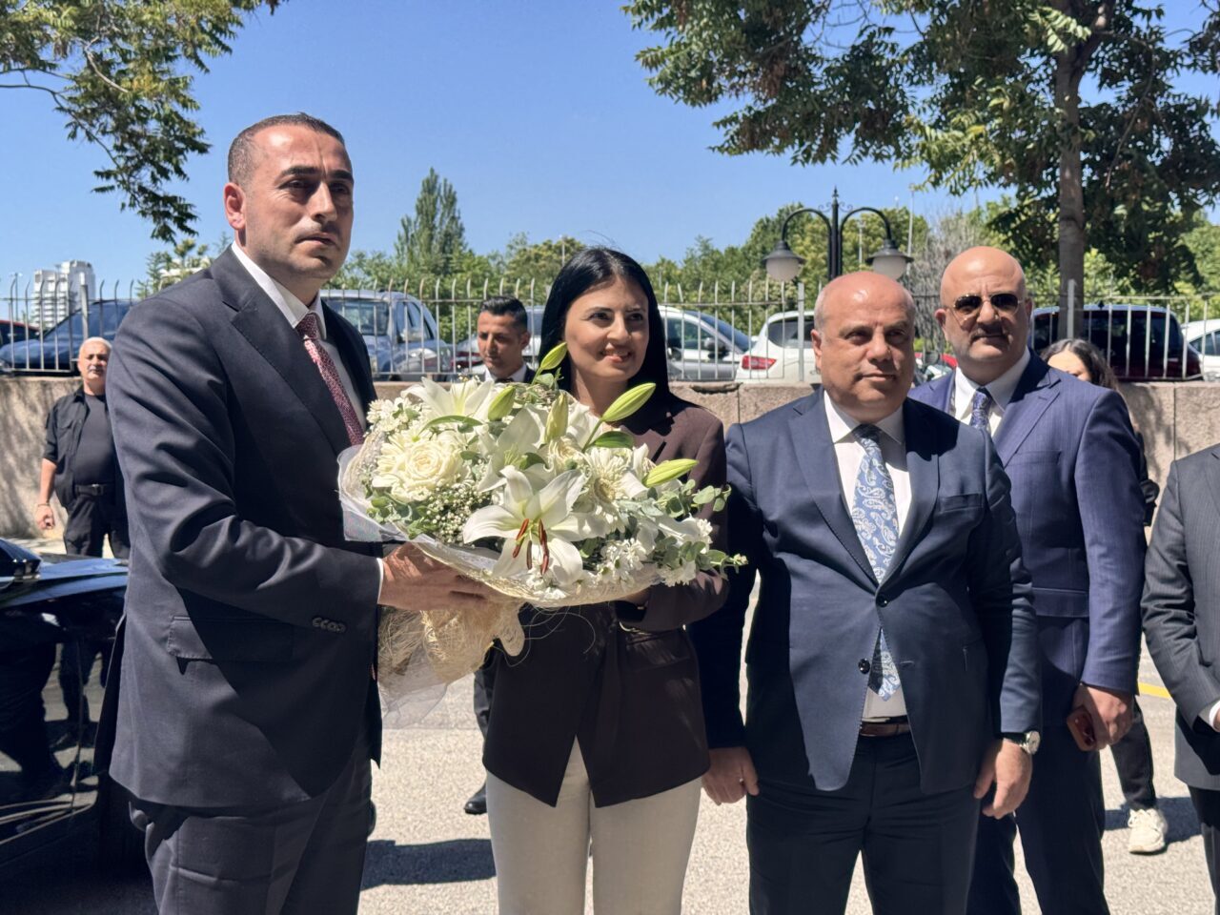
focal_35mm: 48
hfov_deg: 39.7
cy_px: 458
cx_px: 610
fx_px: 1692
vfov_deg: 30.3
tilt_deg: -1.8
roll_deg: +0.7
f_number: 1.78
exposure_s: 1/3817
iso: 64
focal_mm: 6.76
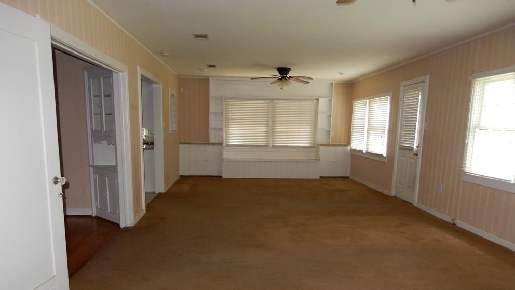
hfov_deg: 69.9
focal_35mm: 27
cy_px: 196
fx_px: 369
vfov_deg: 42.3
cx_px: 253
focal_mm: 4.3
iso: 280
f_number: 3.4
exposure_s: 1/30
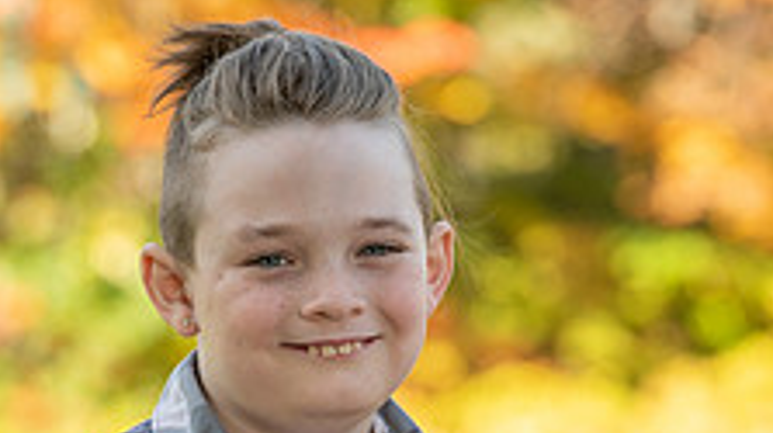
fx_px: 7782
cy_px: 682
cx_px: 348
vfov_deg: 3.2
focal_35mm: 380
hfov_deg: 5.7
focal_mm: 180
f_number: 6.3
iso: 100
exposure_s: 1/200
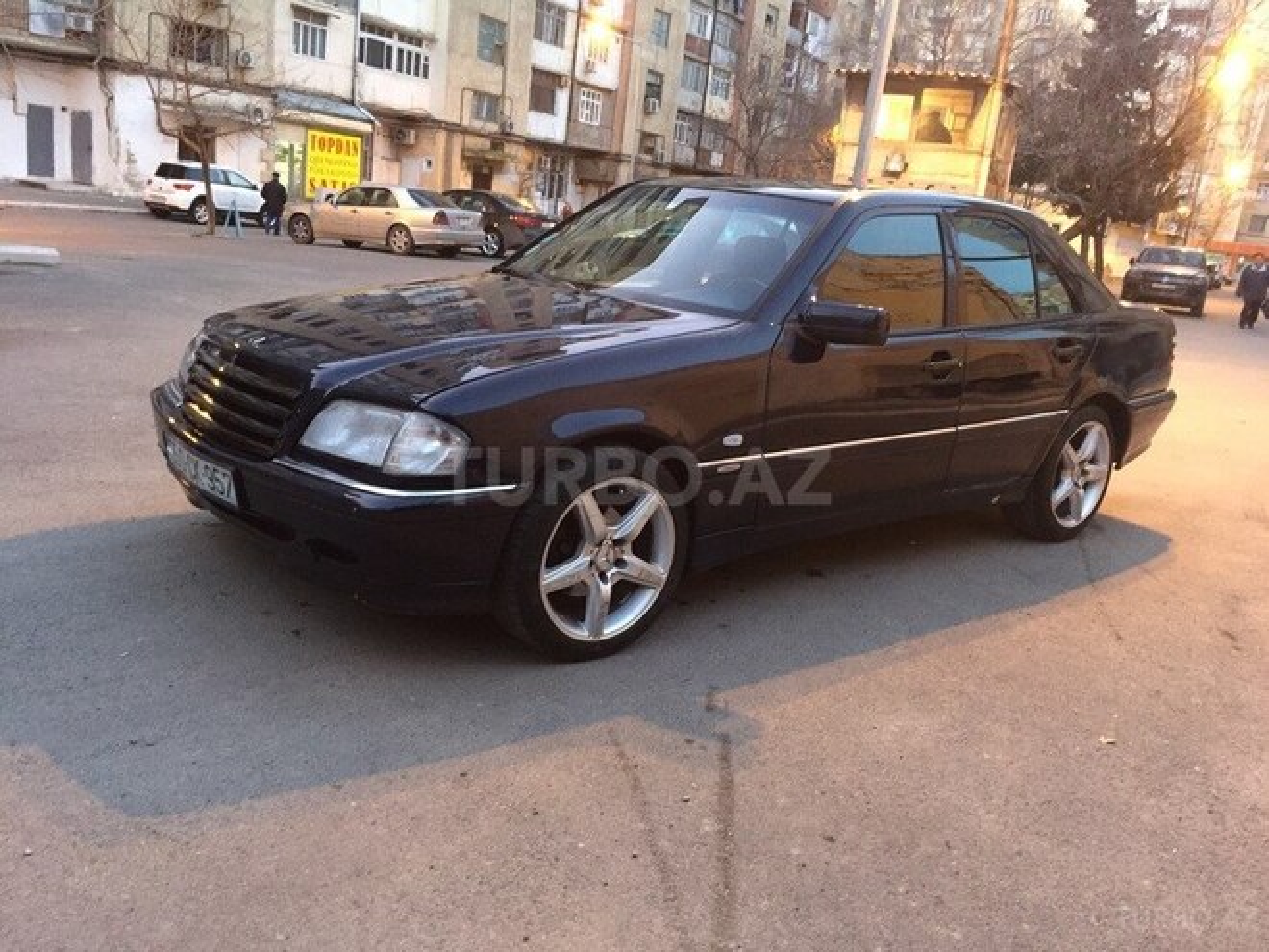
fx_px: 1063
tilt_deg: -15.5
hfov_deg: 61.7
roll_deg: -7.5
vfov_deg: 48.2
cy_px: 476
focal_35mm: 29
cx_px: 634
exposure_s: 1/17
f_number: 2.2
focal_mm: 4.15
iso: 250
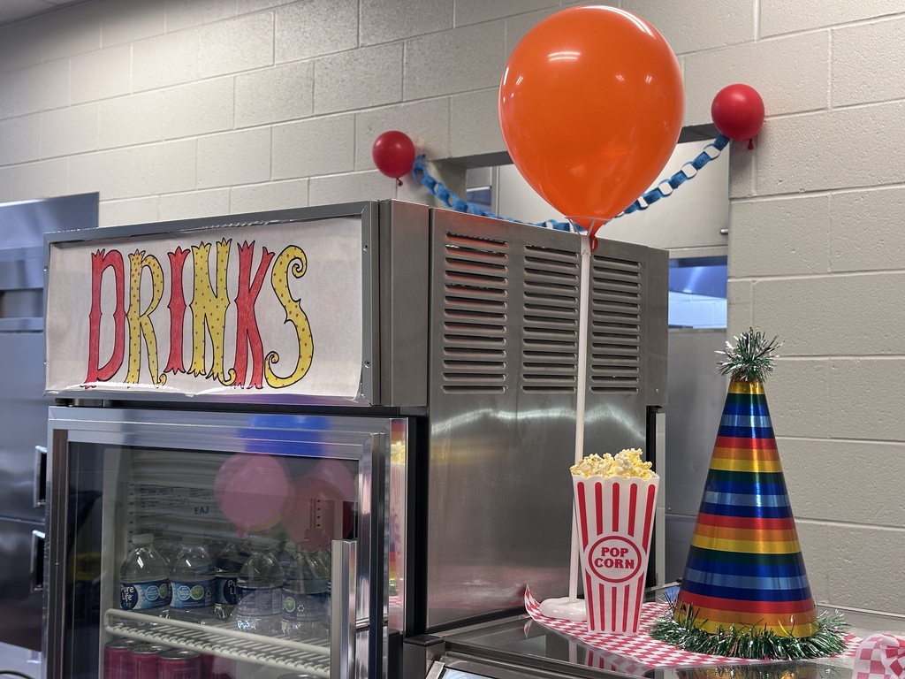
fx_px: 1255
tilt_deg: +1.9
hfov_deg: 39.7
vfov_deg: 30.3
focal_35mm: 48
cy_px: 340
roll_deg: -1.4
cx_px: 452
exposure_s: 1/60
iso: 100
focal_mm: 6.86
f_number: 1.78
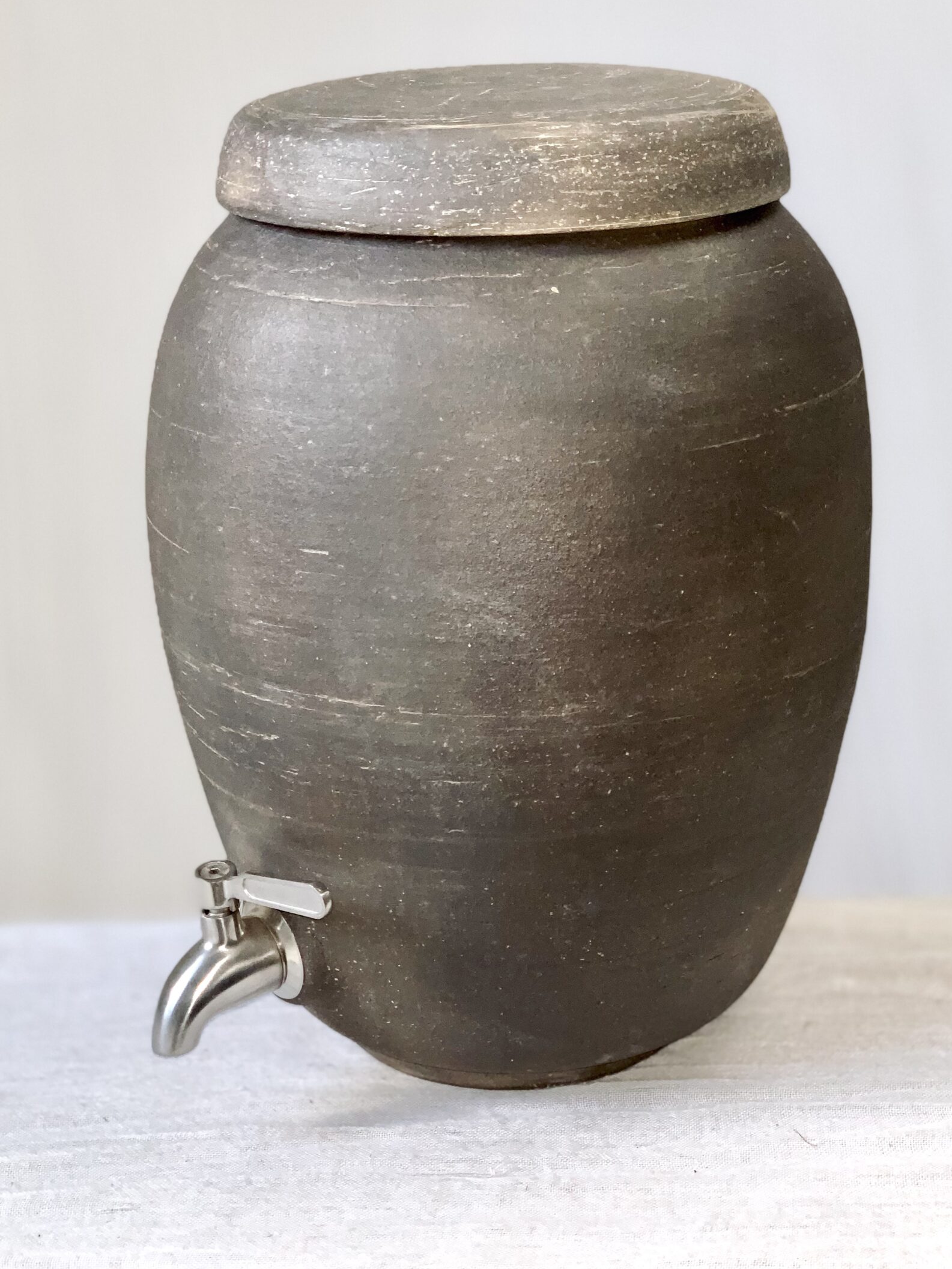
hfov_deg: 23.3
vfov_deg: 30.7
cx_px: 461
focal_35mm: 63
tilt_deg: -18.8
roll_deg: +2.1
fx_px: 2310
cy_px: 516
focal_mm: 6
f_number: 2.4
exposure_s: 1/60
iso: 100
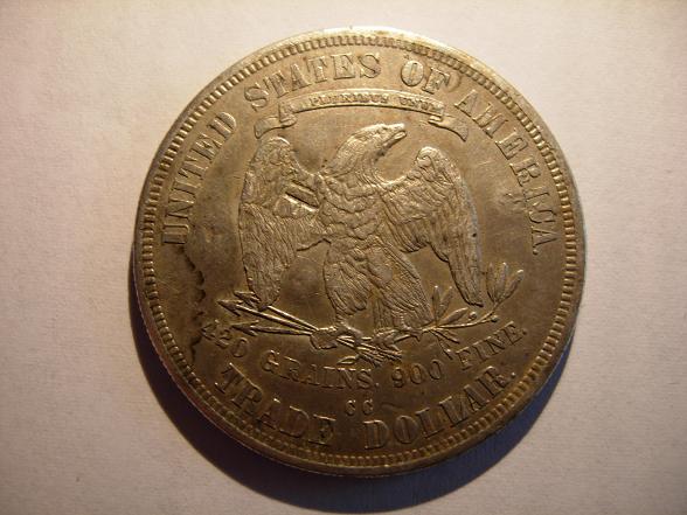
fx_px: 714
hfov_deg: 51.4
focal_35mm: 36
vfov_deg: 39.7
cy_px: 258
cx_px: 344
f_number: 2.7
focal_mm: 7.5
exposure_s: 1/15.5
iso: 50
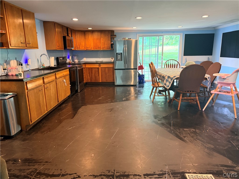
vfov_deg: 56.8
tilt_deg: -12.2
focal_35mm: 24
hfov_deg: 71.6
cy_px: 90
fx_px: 166
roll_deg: +0.6
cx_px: 120
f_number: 1.78
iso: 500
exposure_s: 1/60
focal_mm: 6.76
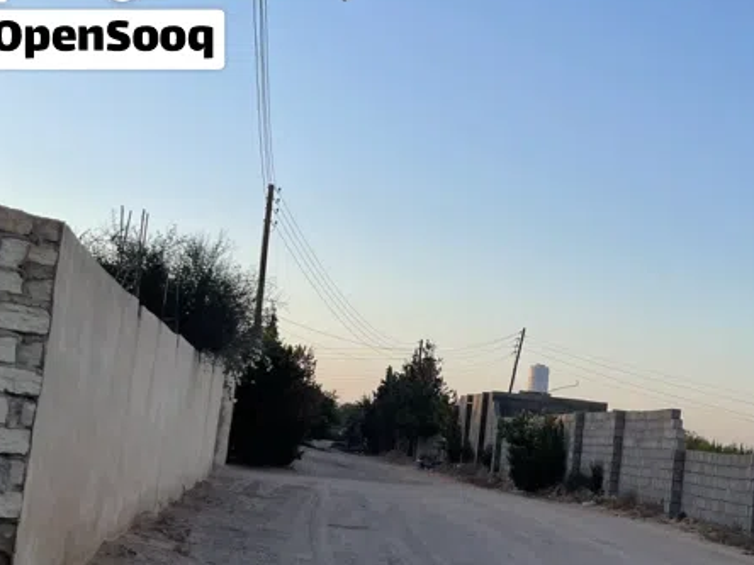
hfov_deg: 50.7
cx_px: 481
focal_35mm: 36
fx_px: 784
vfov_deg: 39.6
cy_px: 314
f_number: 1.6
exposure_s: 1/881
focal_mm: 5.1
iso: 32
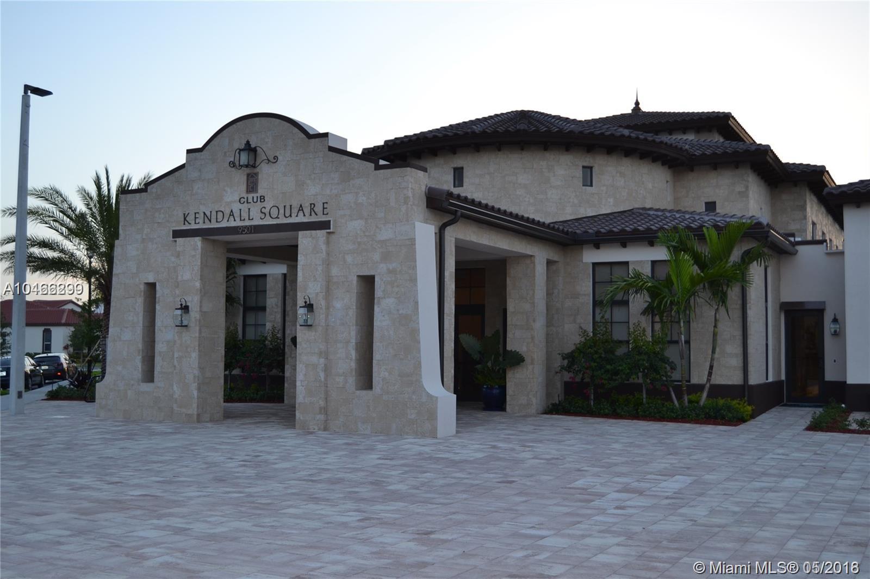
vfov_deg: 34.2
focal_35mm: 39
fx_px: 942
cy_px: 290
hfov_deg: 49.6
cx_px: 435
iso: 110
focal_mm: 26
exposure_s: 1/125
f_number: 4
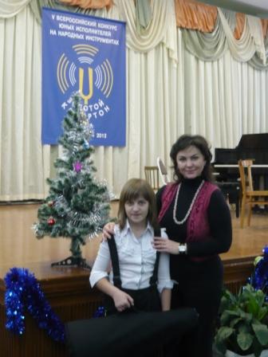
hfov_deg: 31.5
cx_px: 134
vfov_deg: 41.2
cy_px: 178
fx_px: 475
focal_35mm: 46
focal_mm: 6.2
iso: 200
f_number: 3.2
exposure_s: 1/13
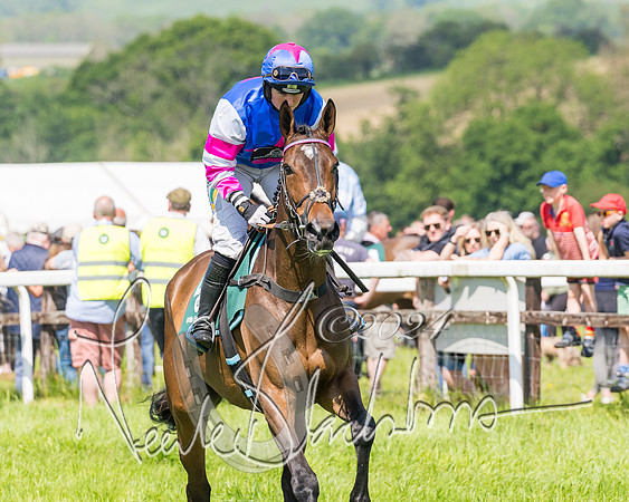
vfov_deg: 4.2
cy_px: 187
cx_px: 309
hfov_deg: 5.2
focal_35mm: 371
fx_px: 6913
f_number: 5
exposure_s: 1/1250
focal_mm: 175
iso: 200
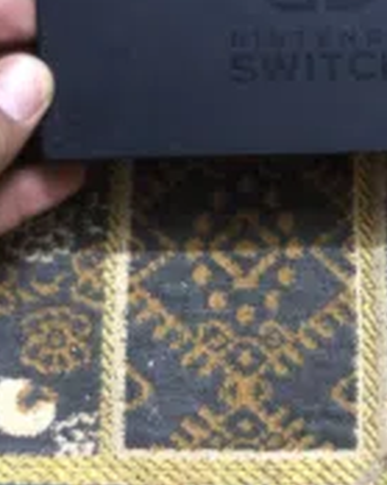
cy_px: 59
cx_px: 298
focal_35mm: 63
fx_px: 903
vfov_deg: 29.0
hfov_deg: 23.9
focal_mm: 3.99
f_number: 1.8
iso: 100
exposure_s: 1/4
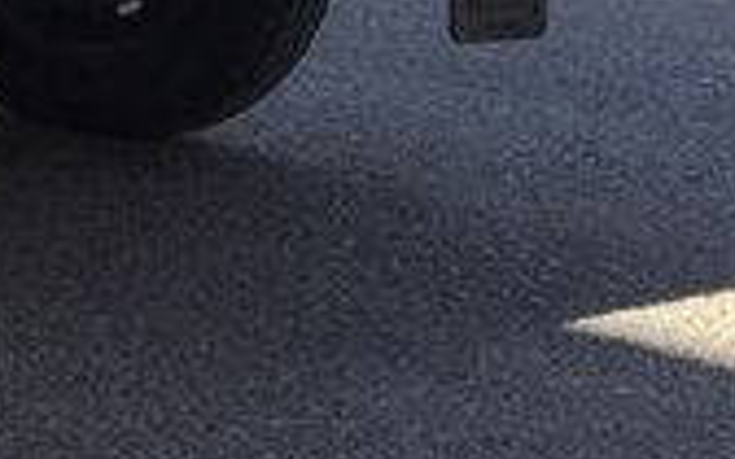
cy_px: -431
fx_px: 2424
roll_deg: -3.4
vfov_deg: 10.1
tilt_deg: +2.5
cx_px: -508
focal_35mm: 121
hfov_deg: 15.3
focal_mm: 4.15
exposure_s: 1/807
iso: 32
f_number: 2.2
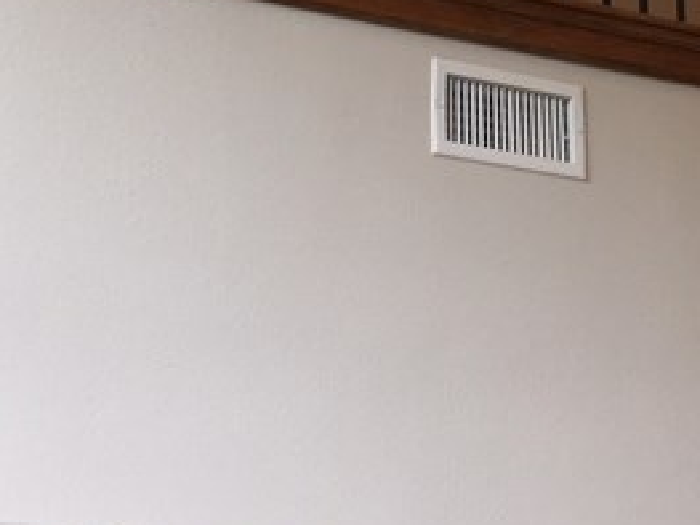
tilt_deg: +25.9
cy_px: -163
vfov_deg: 12.7
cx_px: 764
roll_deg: +3.8
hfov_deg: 16.9
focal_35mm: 113
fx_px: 2284
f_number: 2.2
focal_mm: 4.15
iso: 40
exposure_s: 1/30
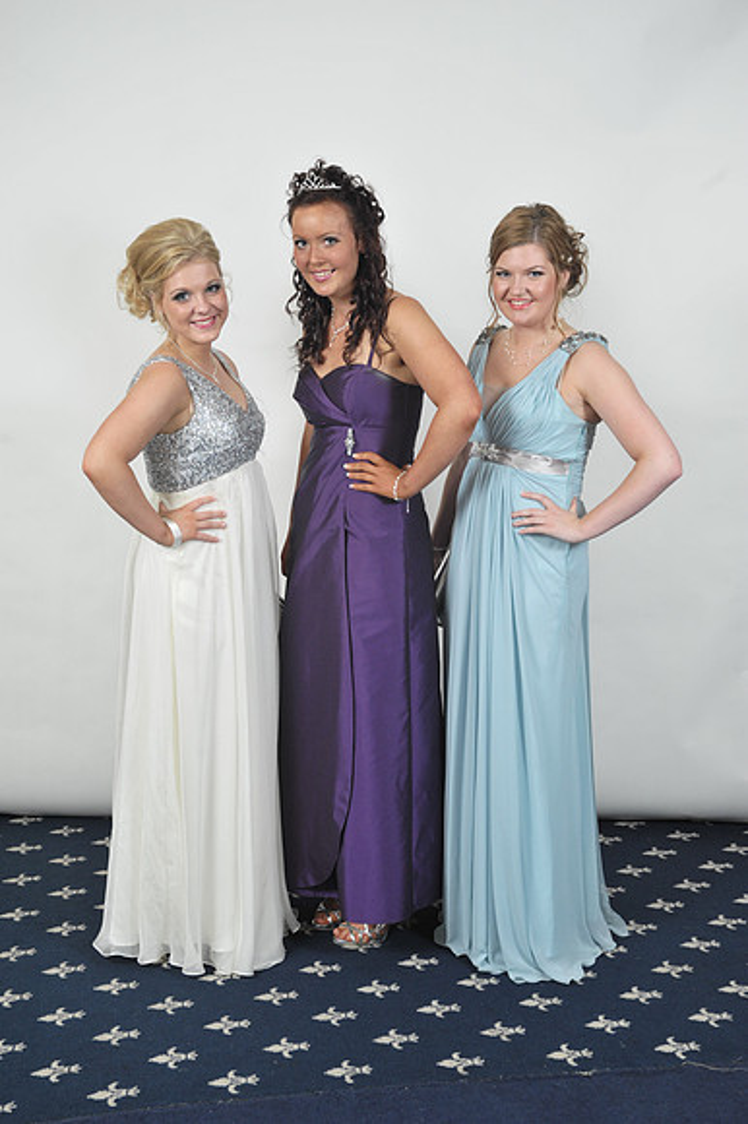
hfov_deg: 27.0
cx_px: 374
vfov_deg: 39.6
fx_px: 1560
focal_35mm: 50
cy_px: 562
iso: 1000
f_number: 7.1
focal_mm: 50
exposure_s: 1/160
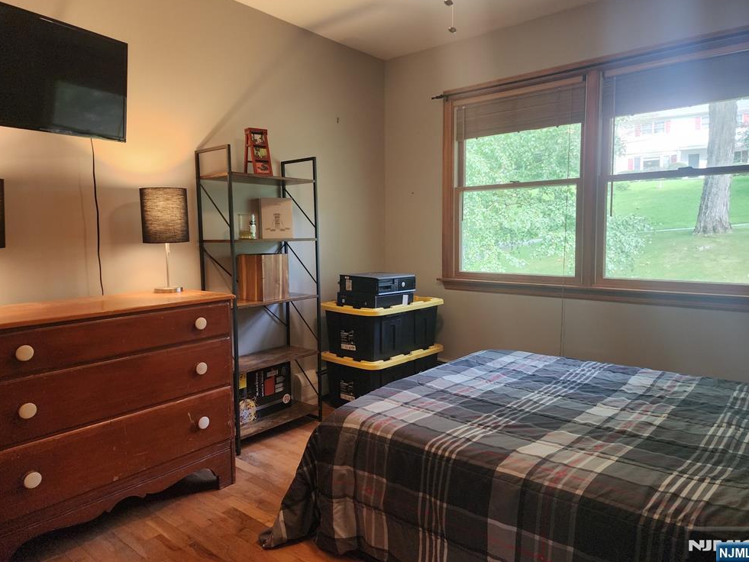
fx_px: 519
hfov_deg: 71.6
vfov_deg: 56.8
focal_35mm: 24
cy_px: 270
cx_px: 371
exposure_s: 1/120
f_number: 1.8
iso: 400
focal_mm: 6.4
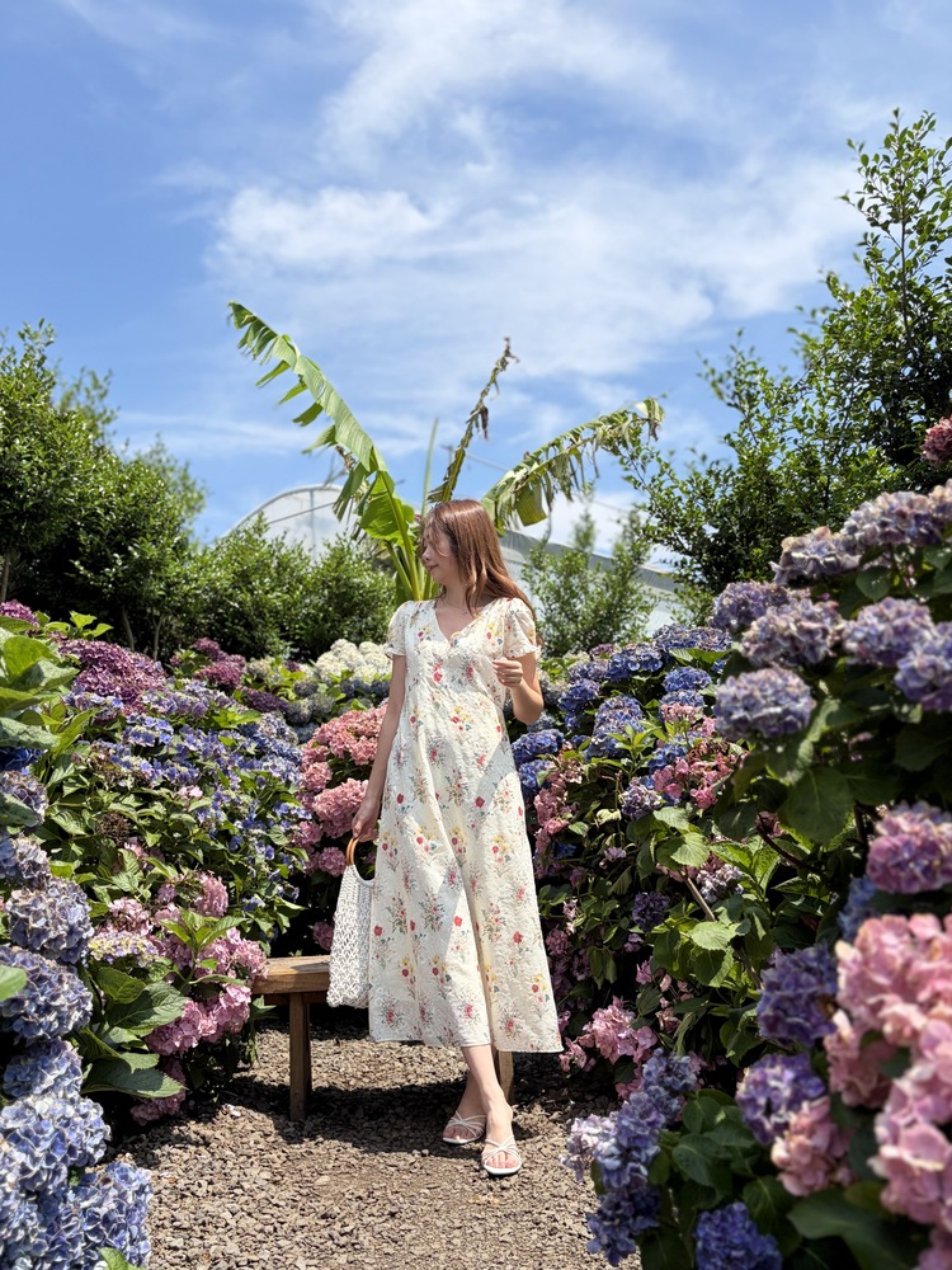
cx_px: 476
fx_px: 953
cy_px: 635
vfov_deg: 67.3
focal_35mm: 26
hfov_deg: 53.1
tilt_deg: +6.5
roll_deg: +2.8
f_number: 1.6
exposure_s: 1/3448
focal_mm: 5.96
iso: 50
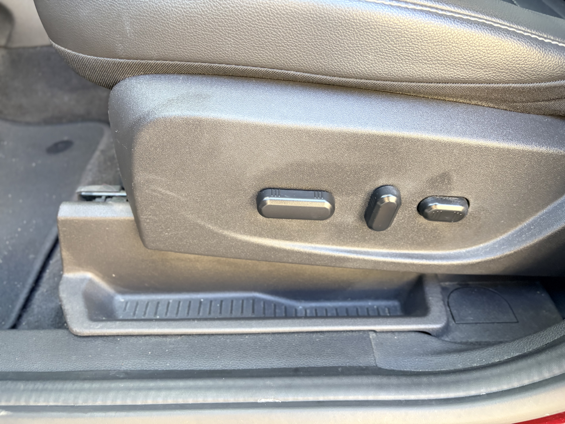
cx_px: 282
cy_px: 212
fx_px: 424
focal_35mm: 26
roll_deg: +2.7
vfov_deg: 53.1
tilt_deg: -42.3
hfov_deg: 67.3
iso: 250
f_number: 1.6
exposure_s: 1/60
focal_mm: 5.96
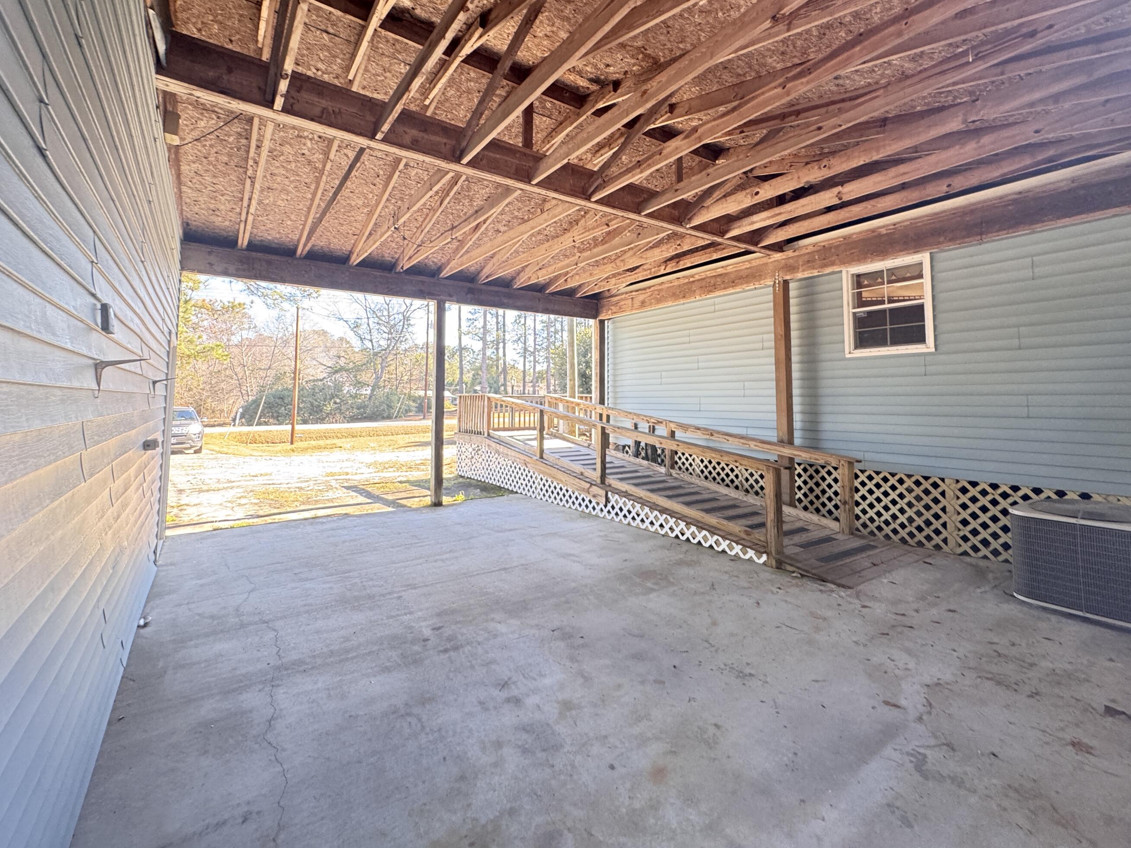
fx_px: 523
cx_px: 578
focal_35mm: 16
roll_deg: -1.4
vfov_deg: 77.7
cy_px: 364
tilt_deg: +5.0
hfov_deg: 94.5
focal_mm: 2.22
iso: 200
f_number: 2.2
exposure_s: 1/99
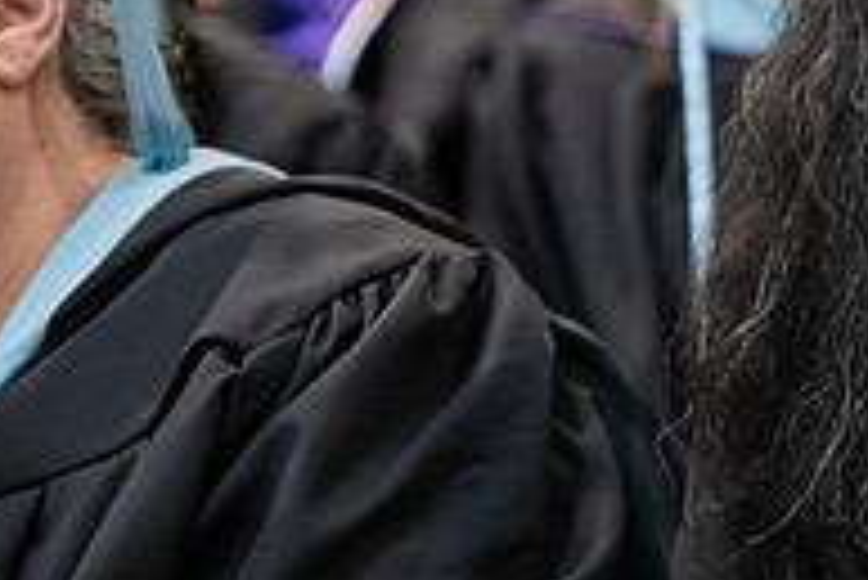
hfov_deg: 6.5
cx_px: 1201
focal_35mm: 315
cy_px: -83
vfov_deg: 4.4
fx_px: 7600
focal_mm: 105
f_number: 2.8
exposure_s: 1/200
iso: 3200
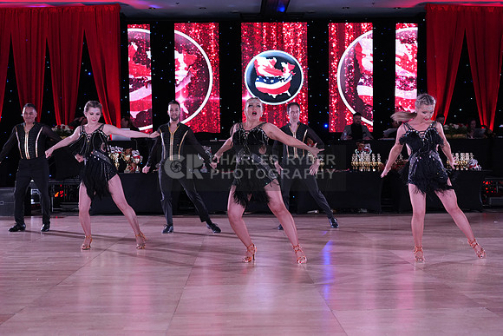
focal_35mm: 49
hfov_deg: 40.3
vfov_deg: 27.5
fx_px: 685
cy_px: 168
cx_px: 252
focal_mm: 49
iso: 2500
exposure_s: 1/250
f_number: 5
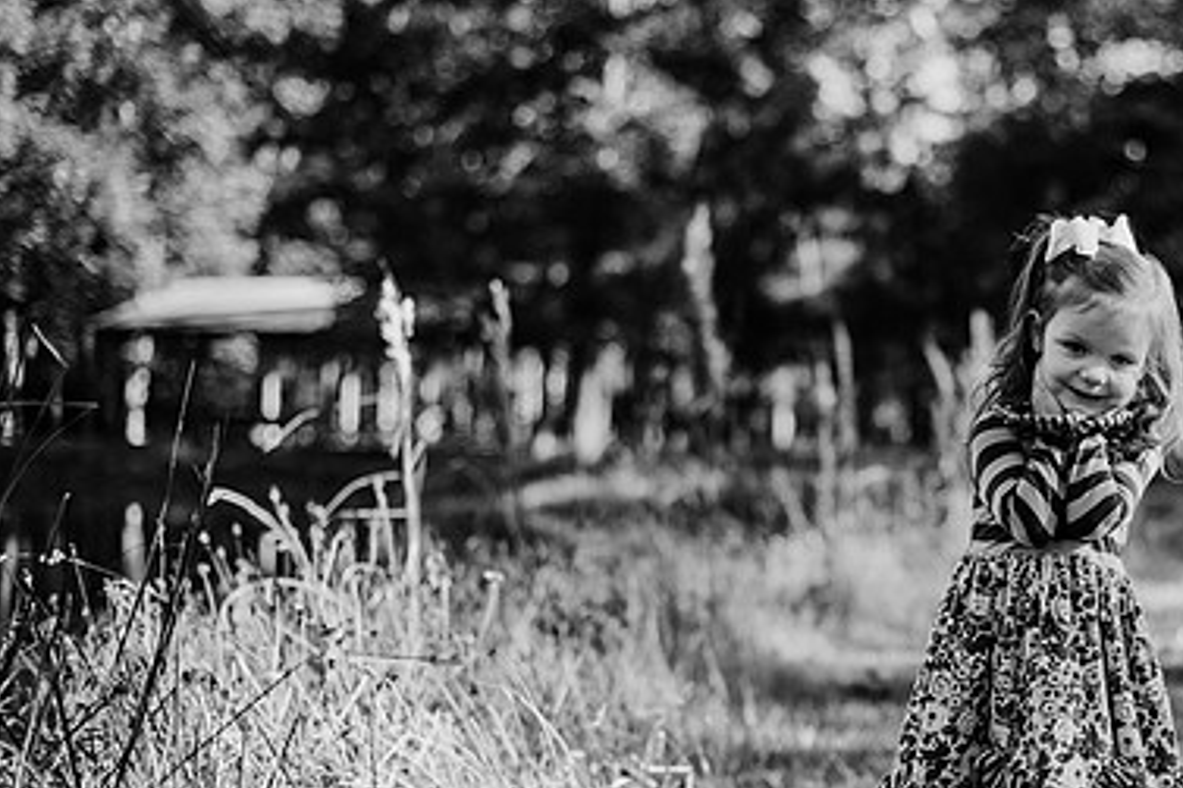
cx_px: 885
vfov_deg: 17.7
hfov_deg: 26.0
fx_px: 2529
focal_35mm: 77
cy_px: 407
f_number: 2
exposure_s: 1/1000
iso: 200
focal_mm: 50
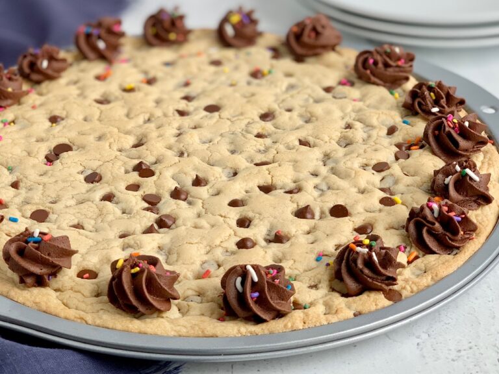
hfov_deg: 36.8
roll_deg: +0.8
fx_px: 750
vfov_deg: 28.0
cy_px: 187
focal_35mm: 52
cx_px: 250
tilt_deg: -29.7
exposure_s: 1/122
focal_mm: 6
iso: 16
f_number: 2.4
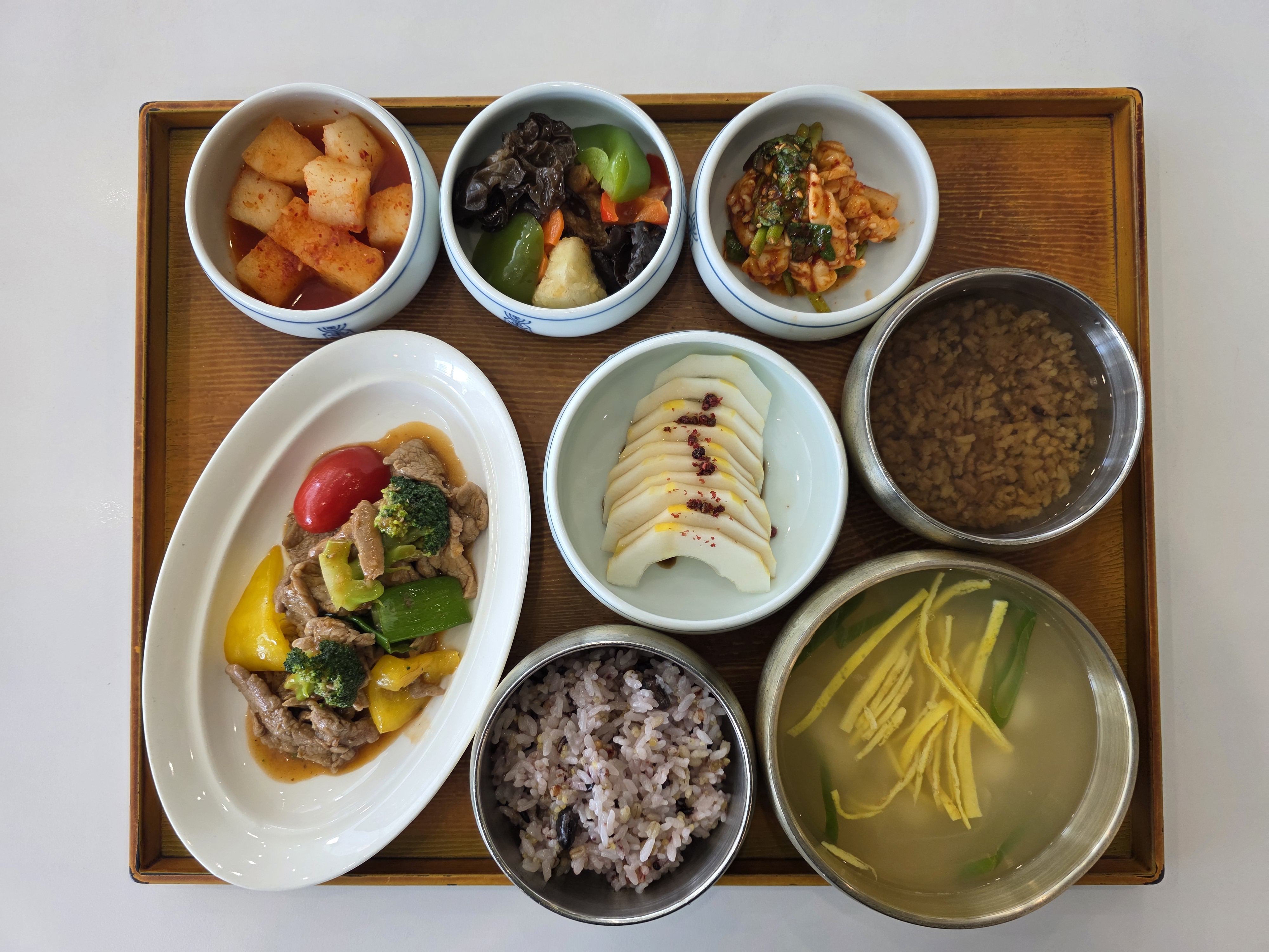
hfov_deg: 73.9
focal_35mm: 23
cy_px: 476
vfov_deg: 58.9
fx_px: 843
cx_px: 634
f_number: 1.7
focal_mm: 6.3
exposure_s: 1/120
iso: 125
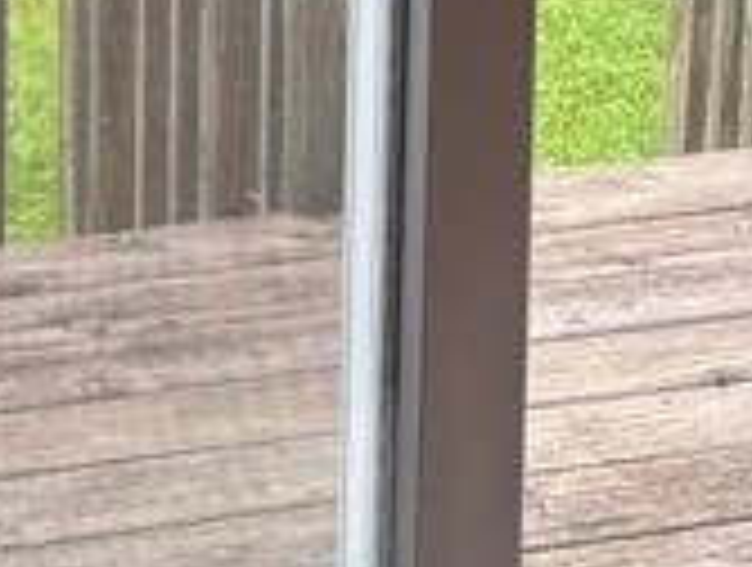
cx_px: 405
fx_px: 3462
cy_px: -675
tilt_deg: -5.0
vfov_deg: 8.7
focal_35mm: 159
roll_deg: -0.4
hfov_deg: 12.4
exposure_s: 1/193
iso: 40
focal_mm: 5.96
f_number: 1.6
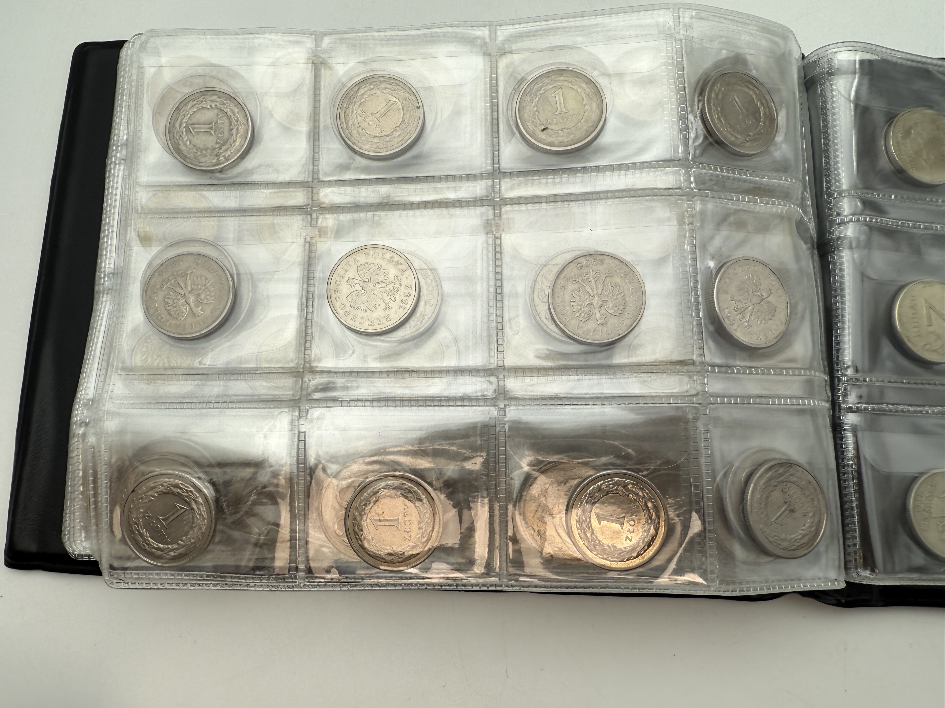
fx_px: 655
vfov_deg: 56.8
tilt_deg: -80.0
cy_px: 354
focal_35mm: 24
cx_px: 472
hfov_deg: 71.6
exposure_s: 1/286
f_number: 2.2
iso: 40
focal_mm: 2.22
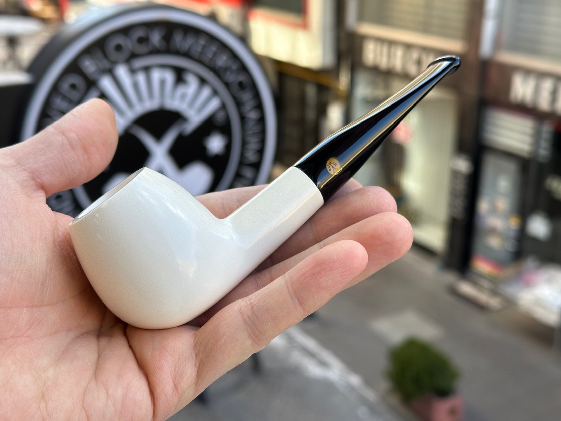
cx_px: 280
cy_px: 210
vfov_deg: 30.3
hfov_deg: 39.7
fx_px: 778
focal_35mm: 48
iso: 64
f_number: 1.78
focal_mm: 6.86
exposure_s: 1/409
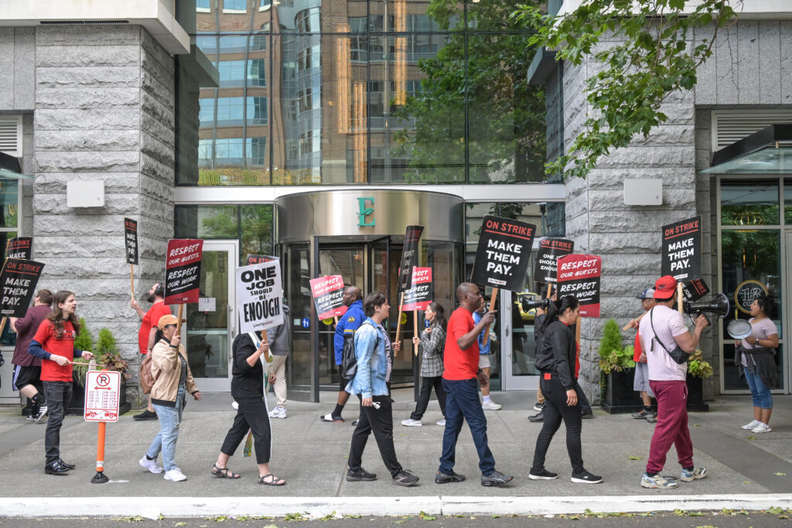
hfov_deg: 50.7
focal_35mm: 38
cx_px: 396
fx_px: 836
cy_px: 264
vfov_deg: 35.1
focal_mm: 38
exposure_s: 1/640
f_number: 6.3
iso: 2500
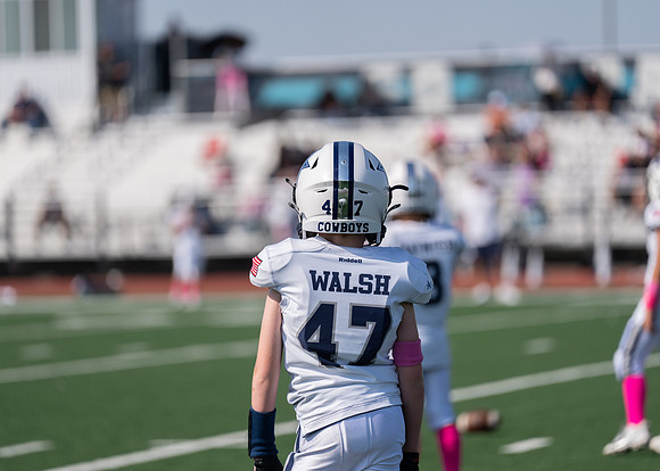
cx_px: 330
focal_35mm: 210
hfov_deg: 9.6
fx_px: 3927
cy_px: 236
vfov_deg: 6.9
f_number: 2.8
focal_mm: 200
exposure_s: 1/2500
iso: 100
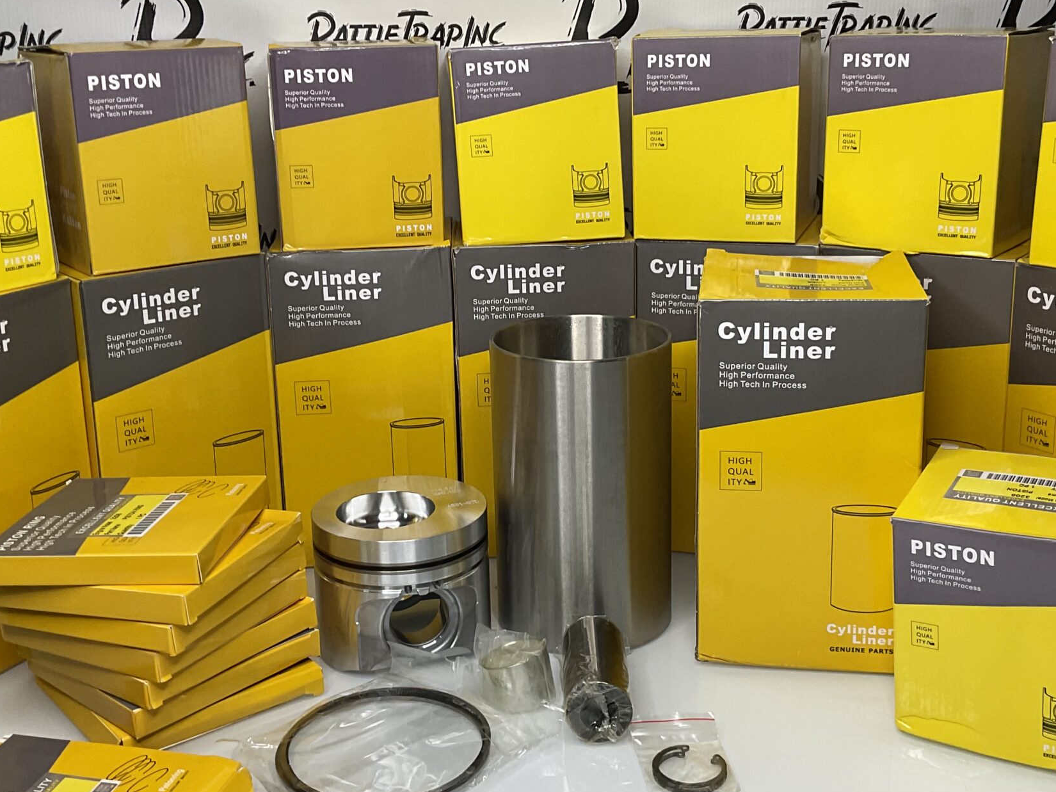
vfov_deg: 32.1
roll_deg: +1.4
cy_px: 355
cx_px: 545
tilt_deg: -16.5
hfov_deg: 42.1
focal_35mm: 45
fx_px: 1373
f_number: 1.8
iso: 64
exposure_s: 1/122
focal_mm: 3
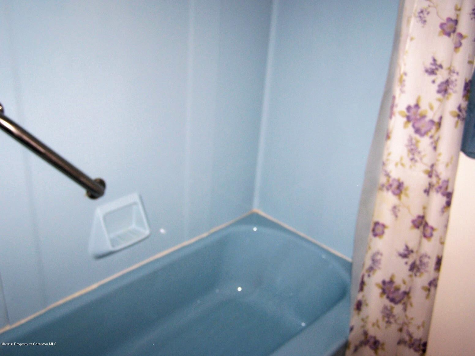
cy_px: 178
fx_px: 521
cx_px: 238
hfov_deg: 49.0
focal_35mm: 38
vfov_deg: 37.7
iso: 80
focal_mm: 6.3
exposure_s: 1/60
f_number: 2.8
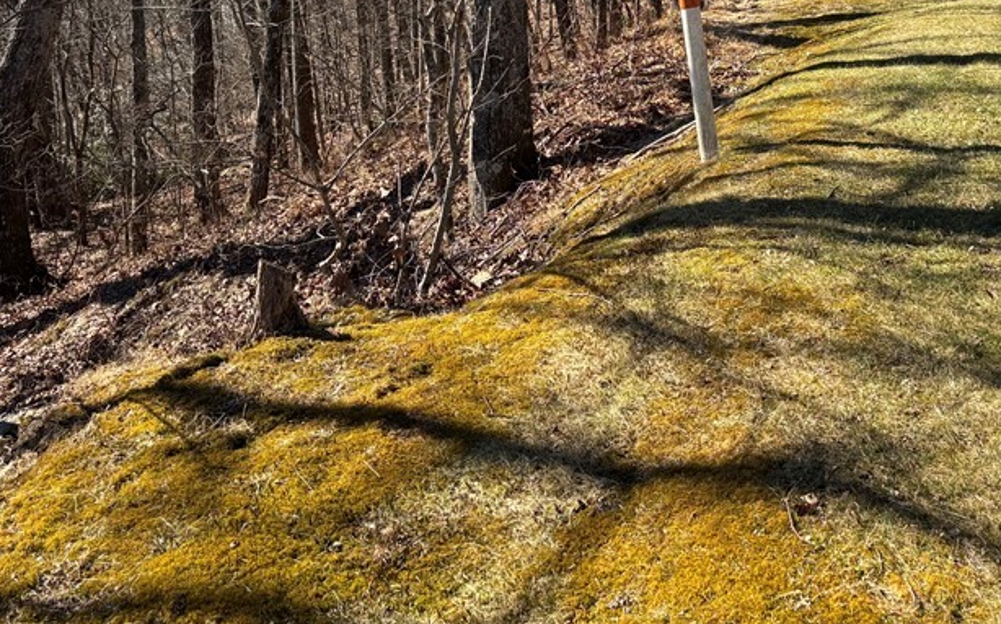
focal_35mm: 46
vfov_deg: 26.7
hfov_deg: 43.2
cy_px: 29
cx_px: 611
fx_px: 1254
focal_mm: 5.96
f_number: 1.6
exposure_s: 1/970
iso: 50
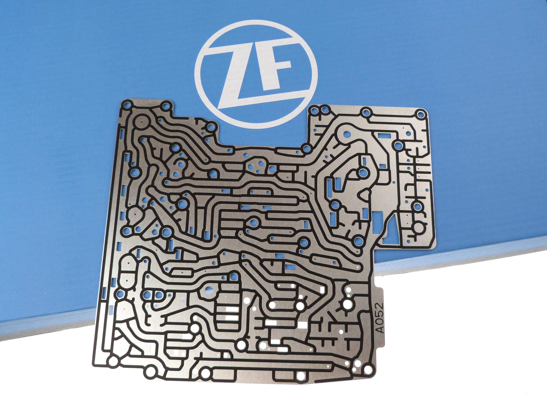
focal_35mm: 31
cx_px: 274
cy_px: 205
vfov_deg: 45.4
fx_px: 490
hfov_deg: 58.4
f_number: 3
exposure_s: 1/160
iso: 200
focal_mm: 5.4
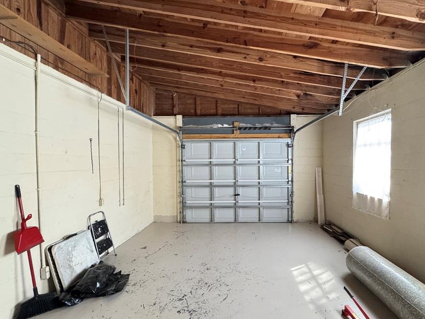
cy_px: 166
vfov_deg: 74.7
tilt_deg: -1.7
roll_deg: -0.2
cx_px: 238
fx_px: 209
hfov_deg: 90.6
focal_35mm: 17
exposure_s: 1/60
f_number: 2.2
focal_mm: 2.22
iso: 800
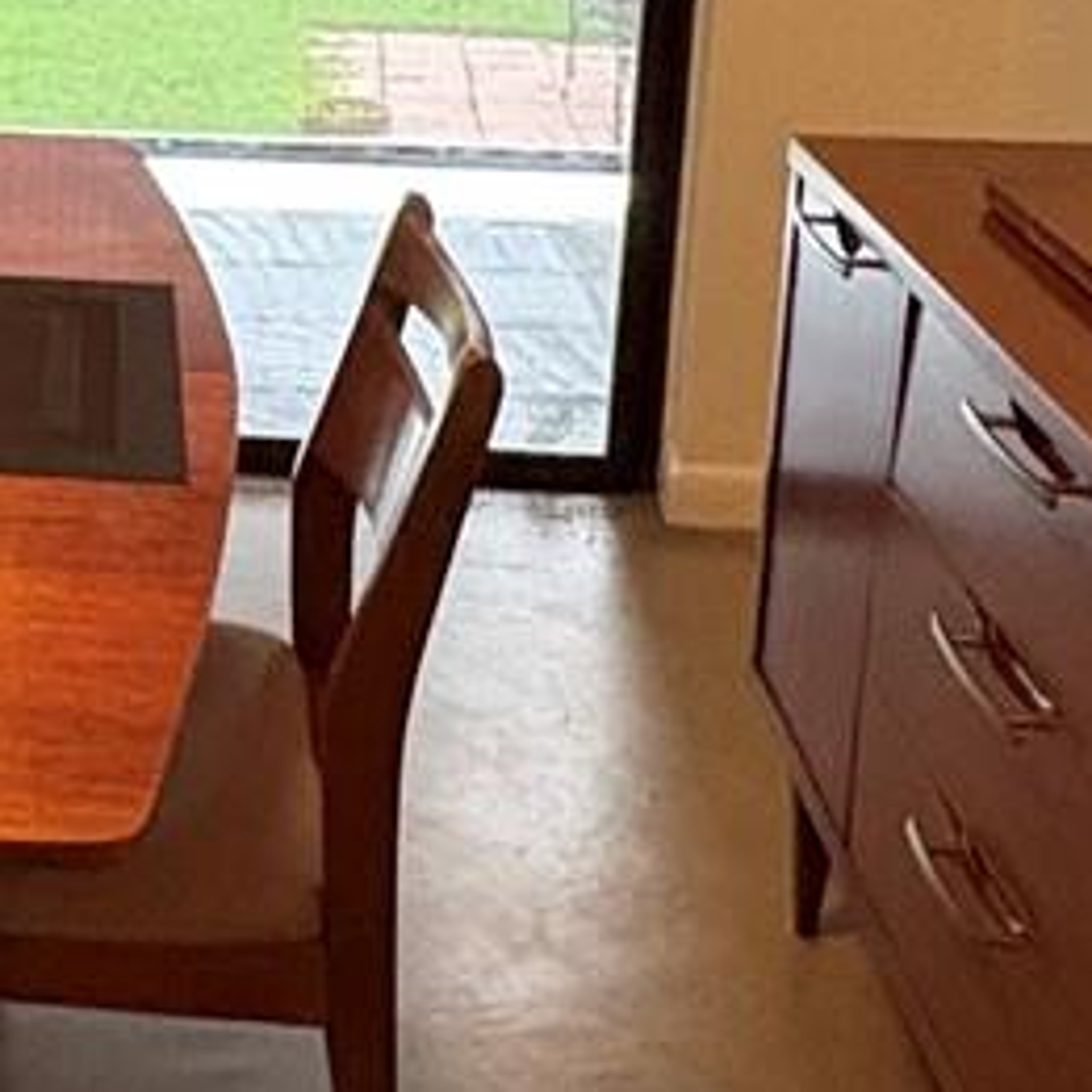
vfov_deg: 22.1
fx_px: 2712
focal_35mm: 76
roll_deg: +0.9
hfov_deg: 20.7
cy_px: 71
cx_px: -339
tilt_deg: -12.0
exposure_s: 1/60
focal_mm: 2.22
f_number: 2.2
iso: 640
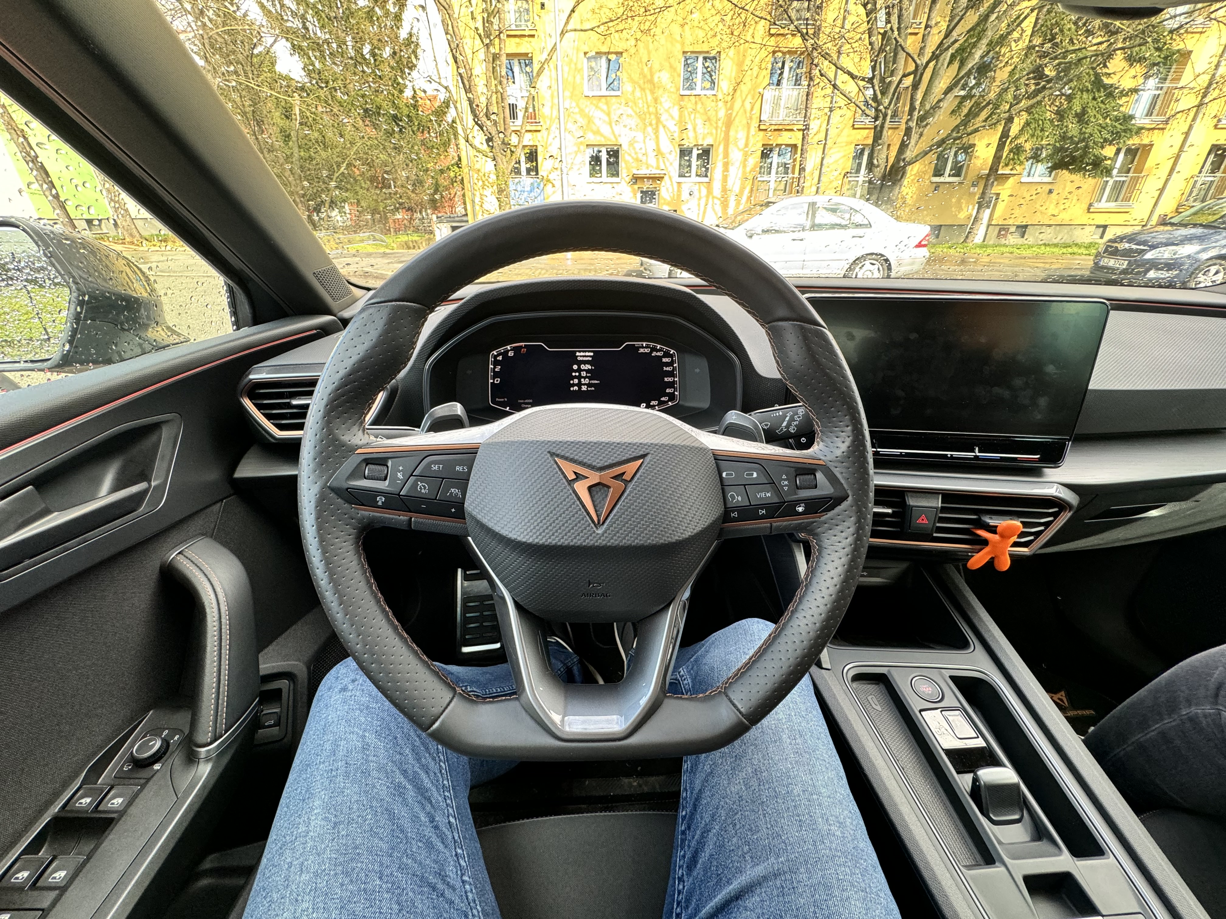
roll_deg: +0.1
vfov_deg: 85.7
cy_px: 460
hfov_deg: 102.1
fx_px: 496
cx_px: 613
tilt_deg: -26.9
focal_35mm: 14
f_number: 2.2
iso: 160
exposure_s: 1/98
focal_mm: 2.22
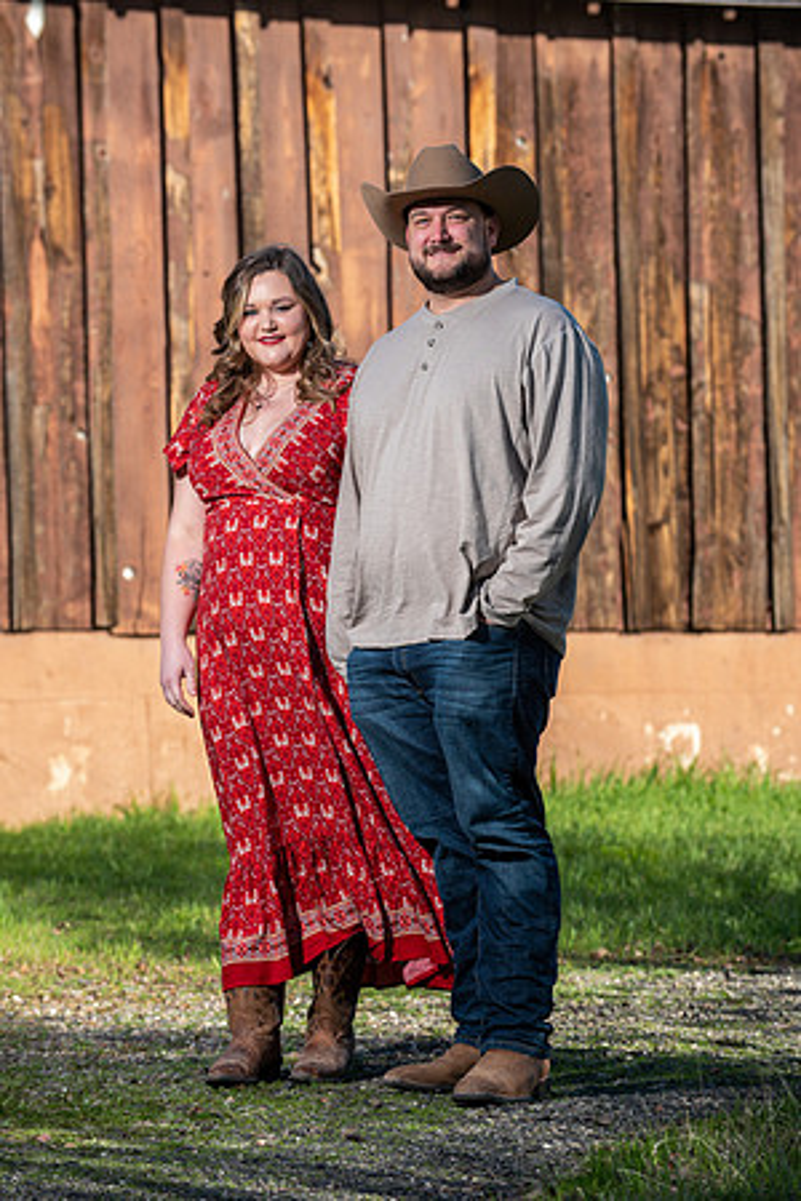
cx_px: 400
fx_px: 5673
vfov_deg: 12.1
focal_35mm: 170
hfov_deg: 8.1
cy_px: 600
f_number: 5.6
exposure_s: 1/250
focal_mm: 170
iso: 160
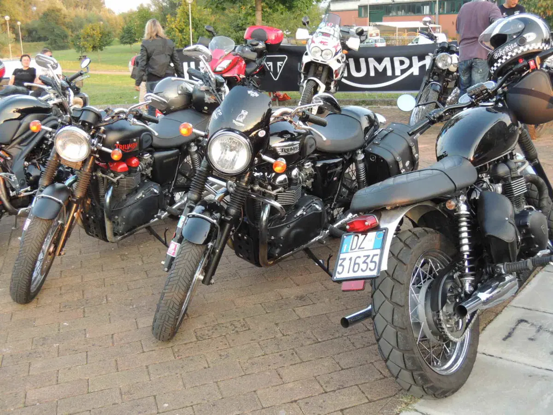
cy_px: 208
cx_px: 276
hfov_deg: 46.8
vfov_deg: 36.0
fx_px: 639
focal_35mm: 40
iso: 125
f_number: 3.3
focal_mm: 7.2
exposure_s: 1/50
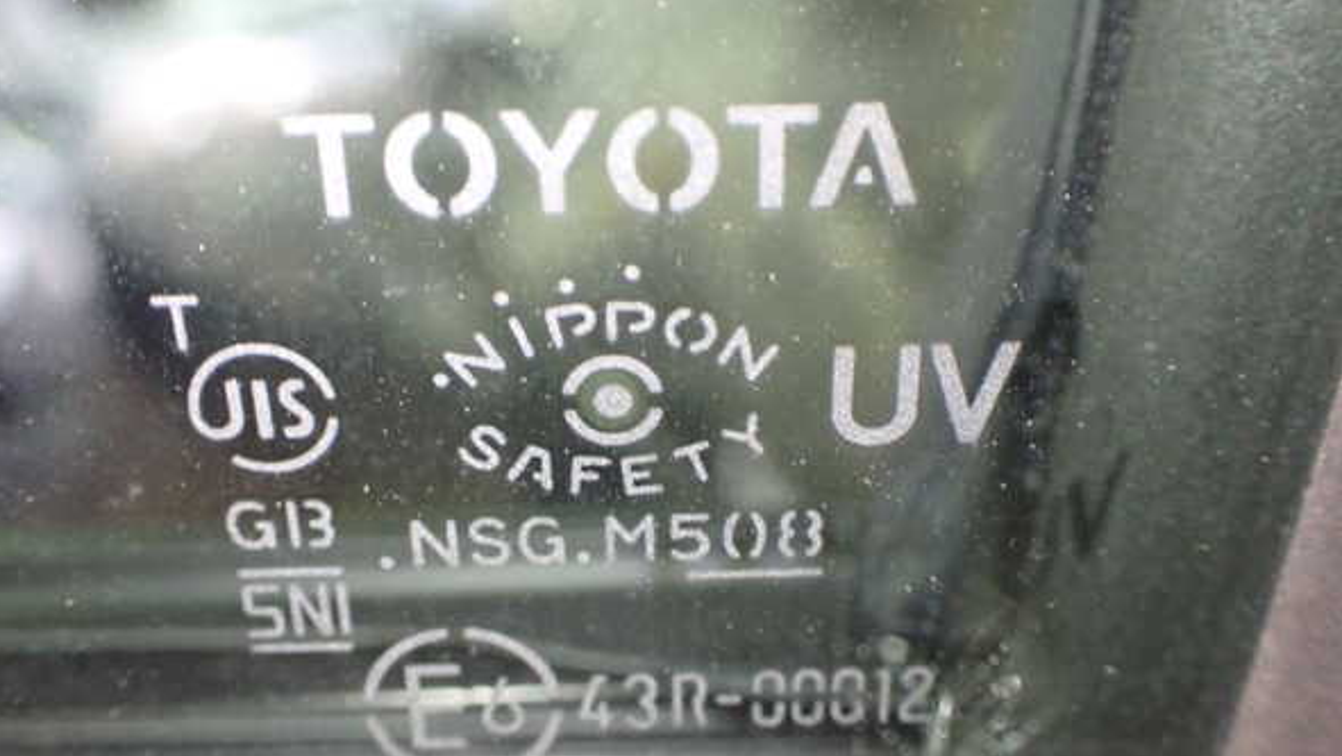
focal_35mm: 42
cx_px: 663
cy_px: 395
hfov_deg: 48.3
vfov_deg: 28.4
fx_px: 1495
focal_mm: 6.83
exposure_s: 1/40
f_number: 2.7
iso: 1000
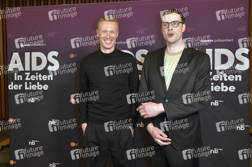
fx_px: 238
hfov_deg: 55.8
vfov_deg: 38.8
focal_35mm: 34
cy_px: 84
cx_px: 126
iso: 2000
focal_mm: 34
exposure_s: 1/200
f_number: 6.3
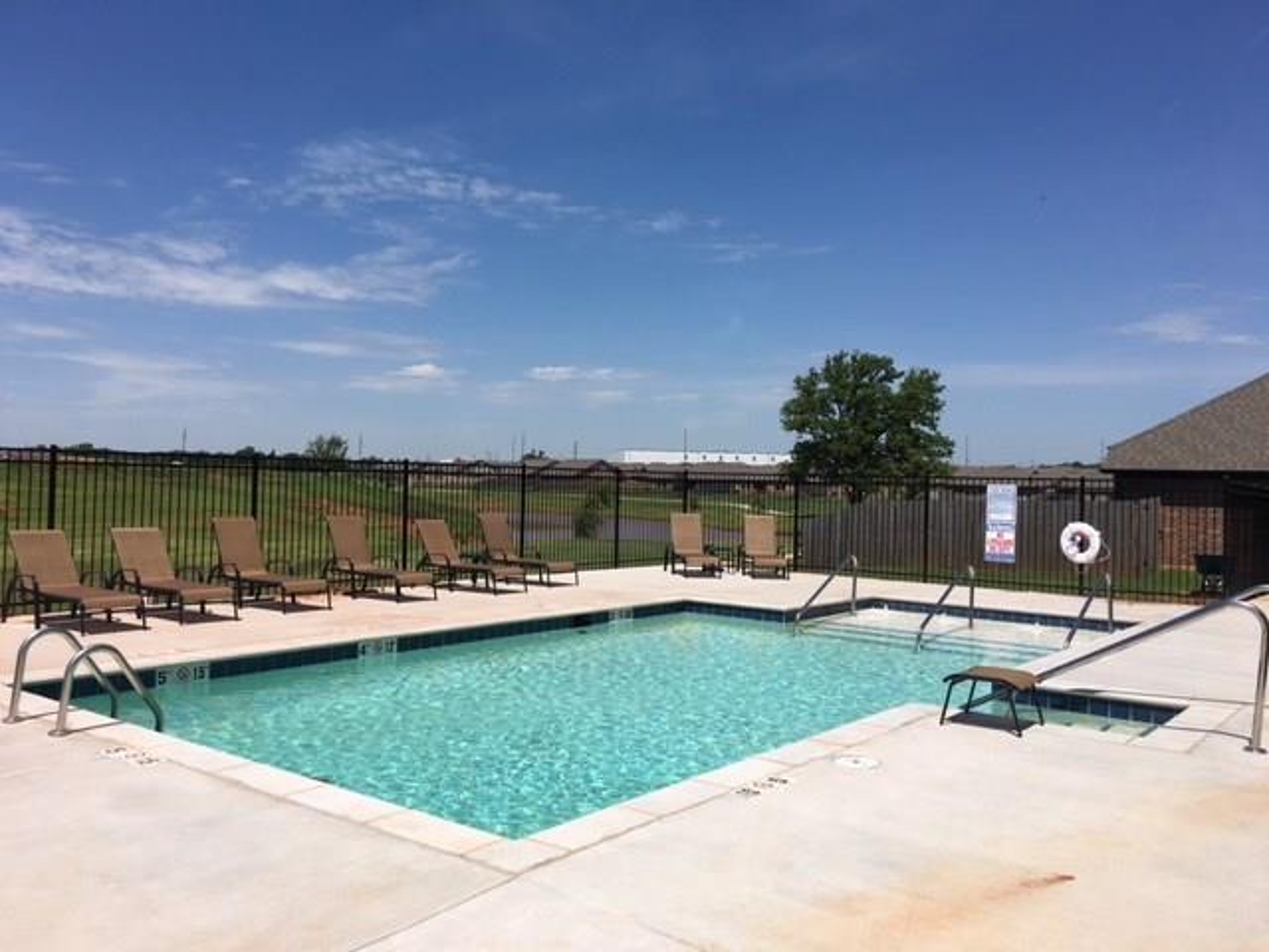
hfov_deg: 61.7
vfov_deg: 48.2
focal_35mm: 29
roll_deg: -1.3
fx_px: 1063
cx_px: 634
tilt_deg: +2.6
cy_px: 476
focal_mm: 4.15
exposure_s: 1/3205
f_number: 2.2
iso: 25
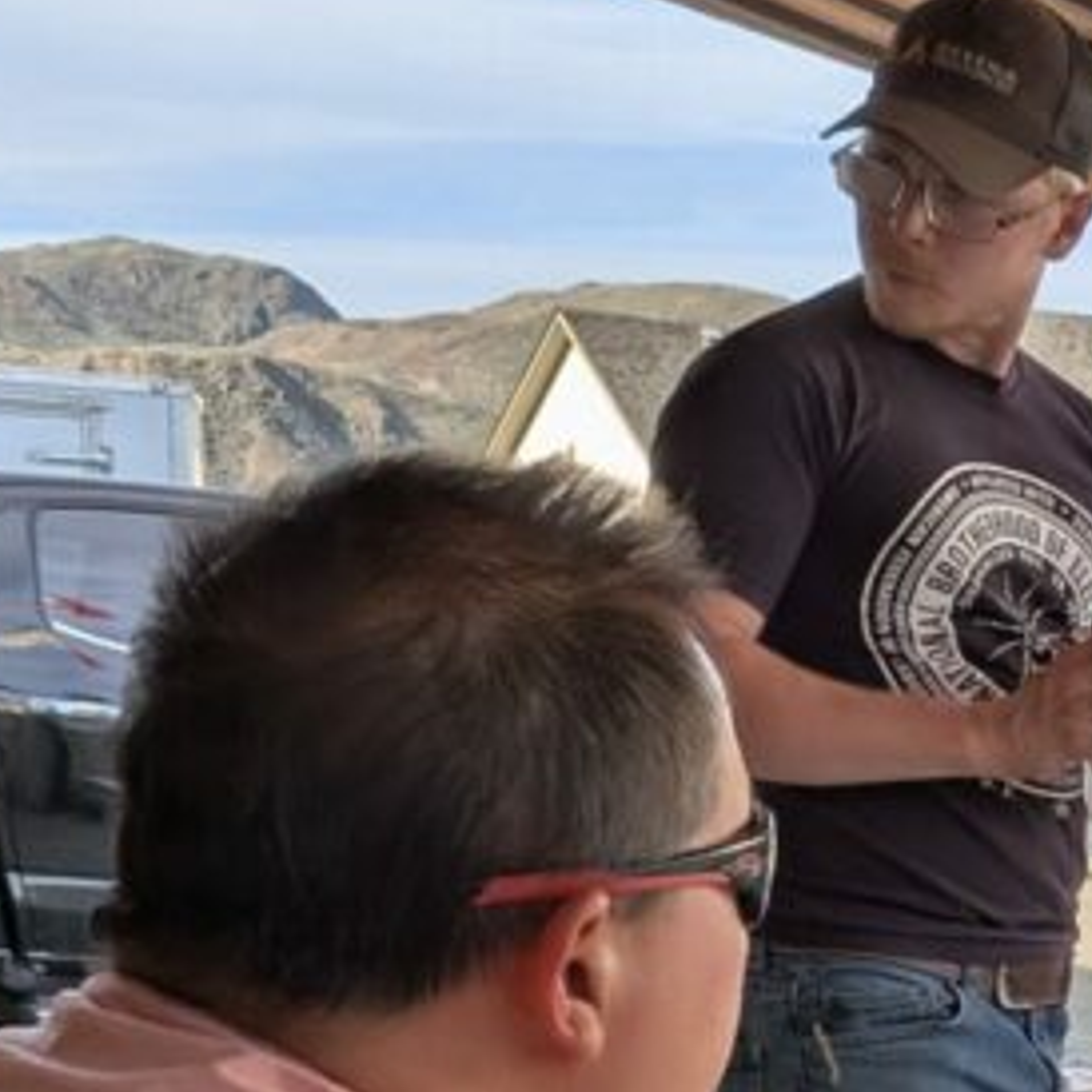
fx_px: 3319
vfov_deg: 18.1
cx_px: 1247
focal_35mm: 93
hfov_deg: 17.9
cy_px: 1172
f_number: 1.7
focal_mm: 4.53
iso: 32
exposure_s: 1/866
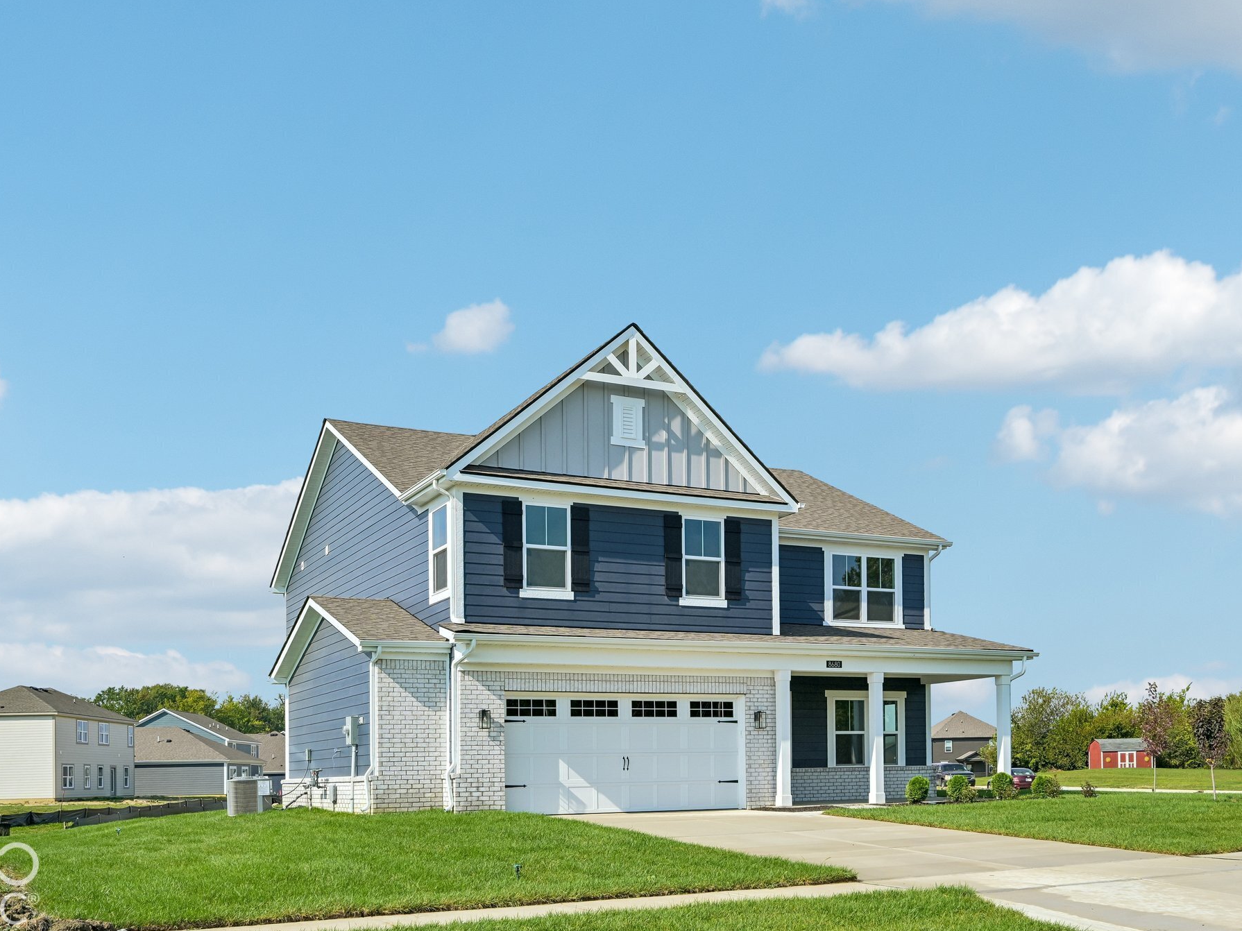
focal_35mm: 33
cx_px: 637
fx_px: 1184
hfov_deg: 55.4
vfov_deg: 42.9
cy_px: 466
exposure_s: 1/640
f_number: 8
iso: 100
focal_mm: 30
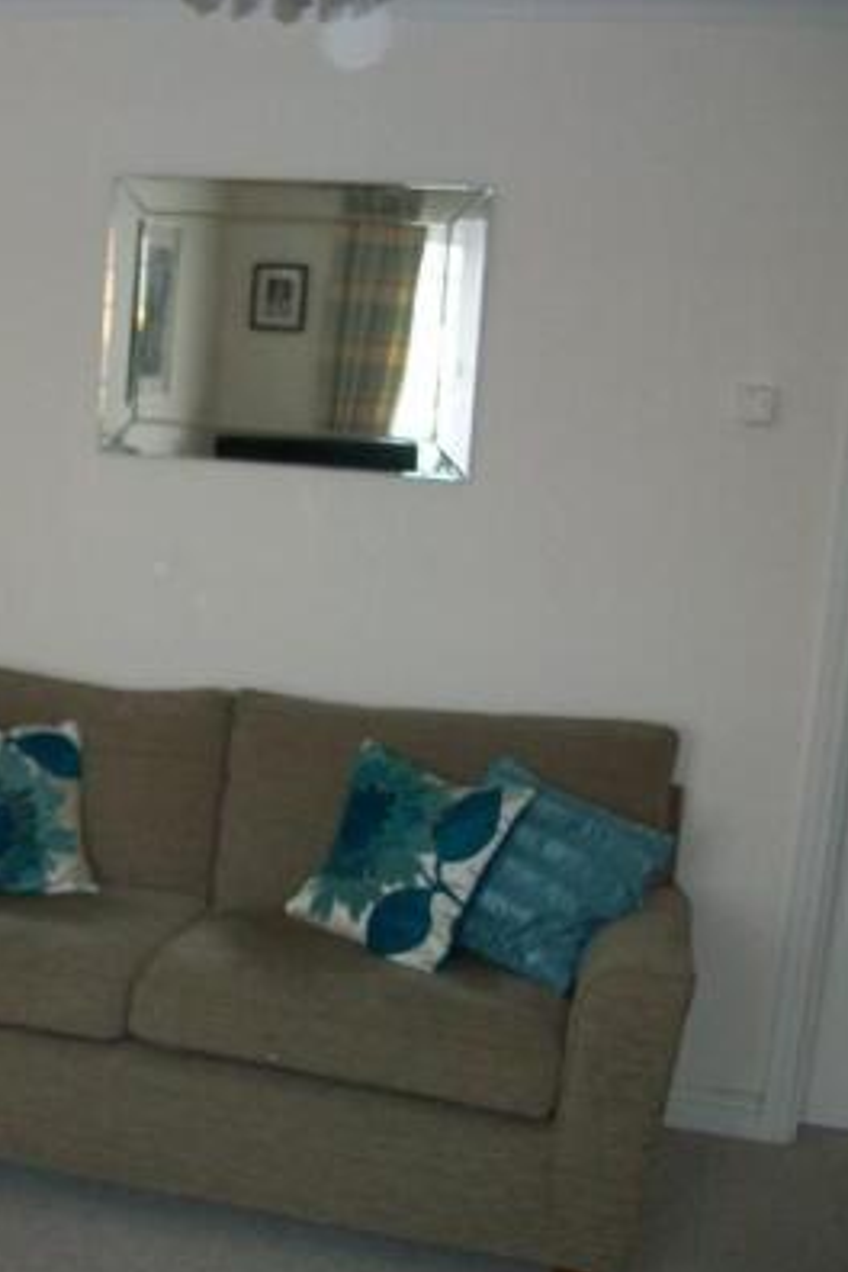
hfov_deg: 24.7
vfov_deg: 38.2
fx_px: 1837
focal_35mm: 52
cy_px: 622
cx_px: -14
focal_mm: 5.7
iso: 120
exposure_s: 1/60
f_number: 2.8
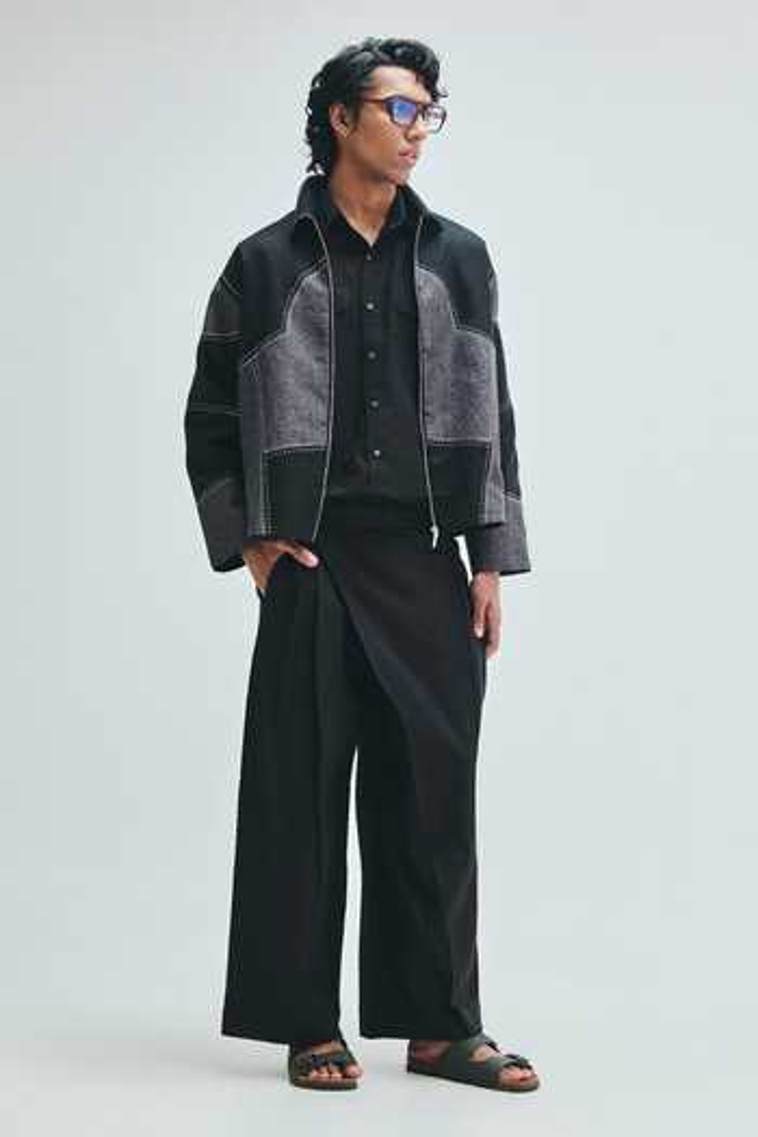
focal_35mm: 62
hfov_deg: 21.9
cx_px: 379
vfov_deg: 32.4
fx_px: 1958
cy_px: 568
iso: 400
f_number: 8
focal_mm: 62
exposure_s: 1/125
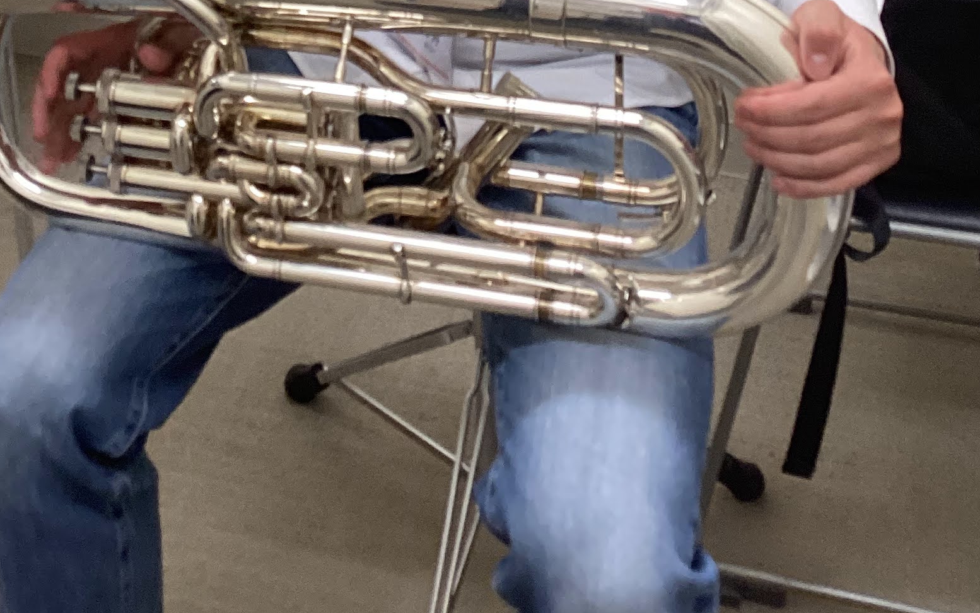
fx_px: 1843
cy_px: -279
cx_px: 308
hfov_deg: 29.5
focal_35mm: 69
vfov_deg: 17.2
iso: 100
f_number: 2.4
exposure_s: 1/60
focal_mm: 3.3
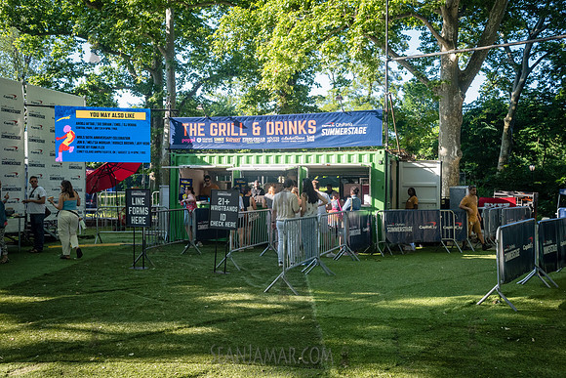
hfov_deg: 54.4
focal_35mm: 35
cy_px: 189
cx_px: 283
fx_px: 550
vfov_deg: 37.9
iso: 1250
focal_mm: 35
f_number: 5.6
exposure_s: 1/800
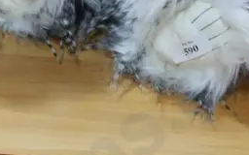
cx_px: -53
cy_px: 279
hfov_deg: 12.7
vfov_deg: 7.9
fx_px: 1093
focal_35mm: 161
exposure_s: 1/60
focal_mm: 19
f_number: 4.1
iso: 400
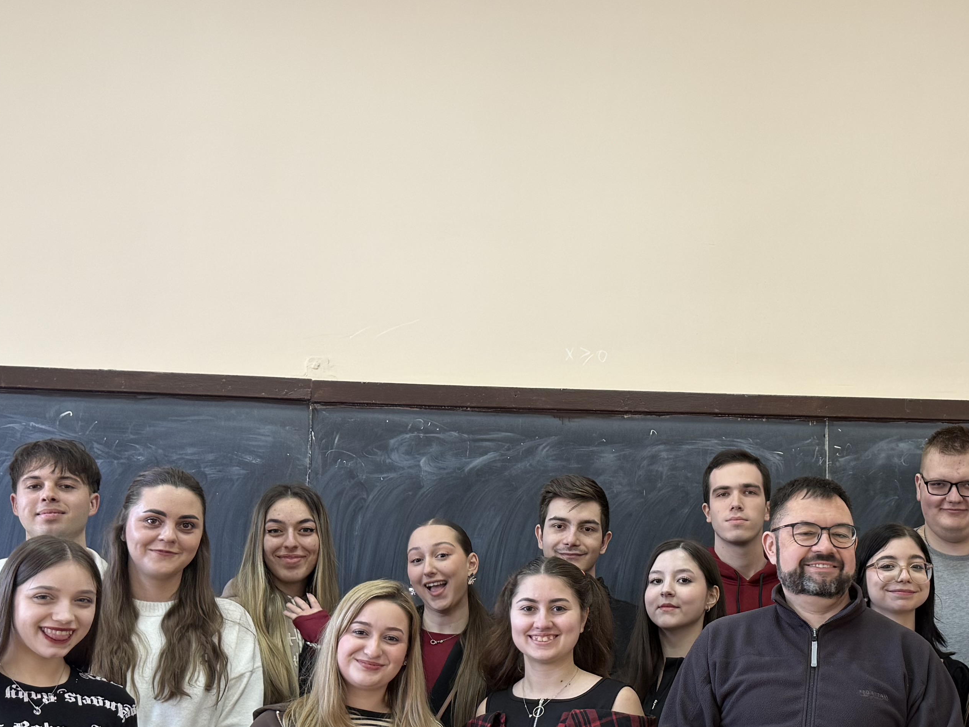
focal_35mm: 54
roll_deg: -0.6
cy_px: 523
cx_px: 724
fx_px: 1512
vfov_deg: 26.8
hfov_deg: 34.8
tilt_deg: +7.6
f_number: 1.78
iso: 125
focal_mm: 6.76
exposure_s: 1/50
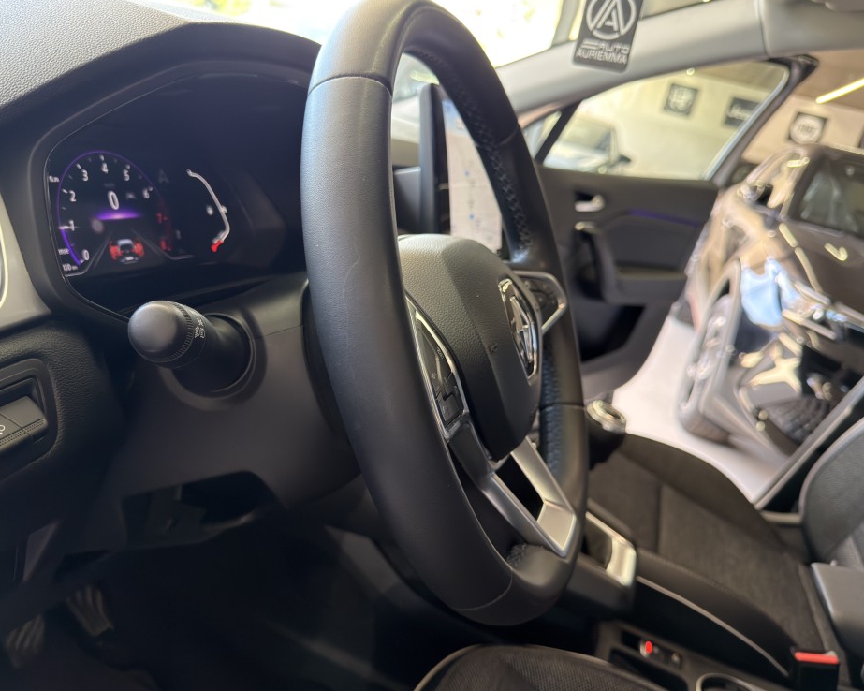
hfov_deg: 66.0
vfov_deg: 54.9
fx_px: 665
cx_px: 408
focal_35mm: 26
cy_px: 347
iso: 320
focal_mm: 6.76
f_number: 1.78
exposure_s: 1/100
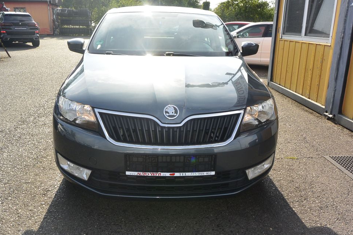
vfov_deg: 42.3
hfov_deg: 60.3
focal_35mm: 31
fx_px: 304
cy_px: 112
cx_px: 169
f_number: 8
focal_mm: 11
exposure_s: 1/250
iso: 160
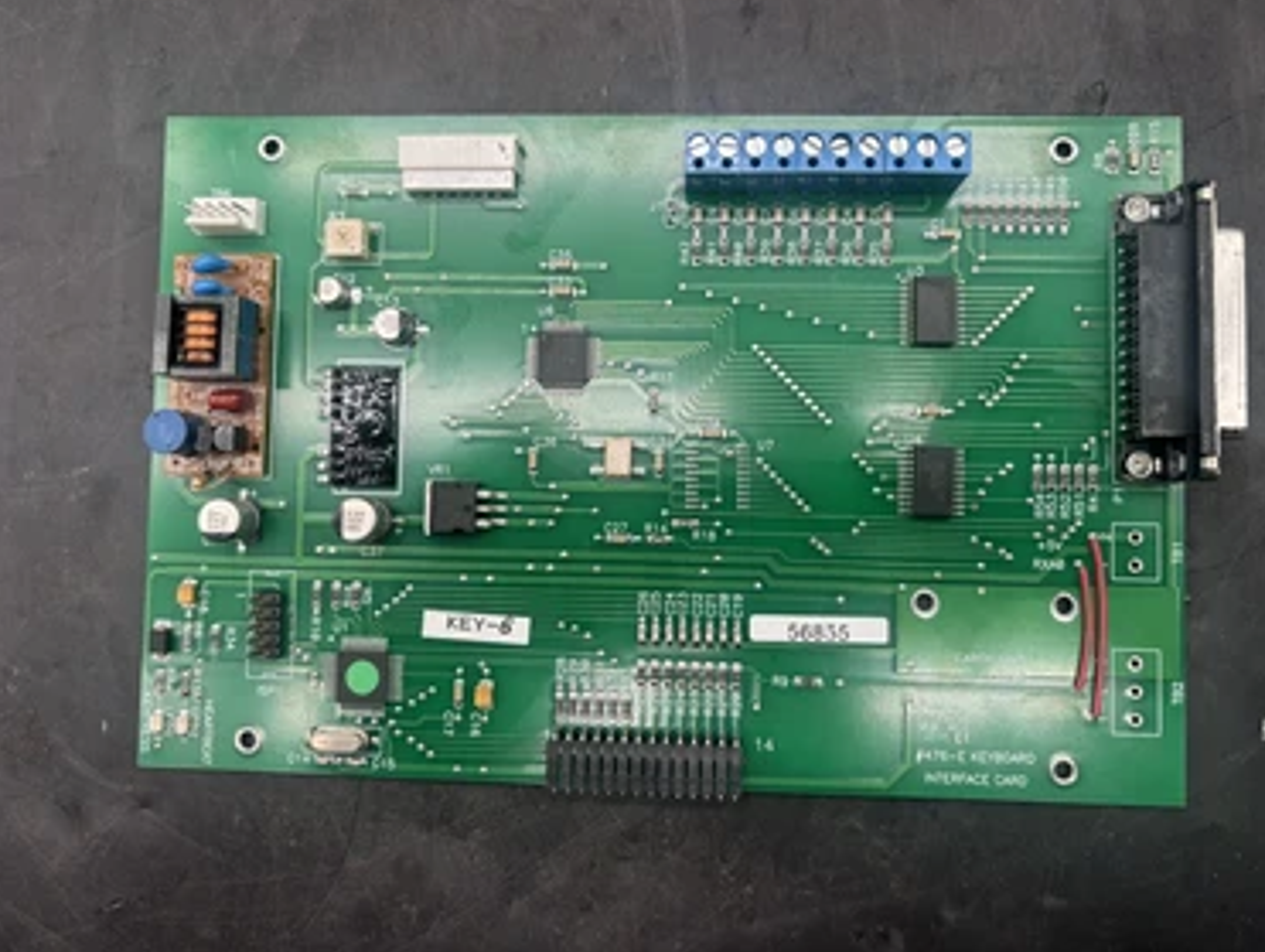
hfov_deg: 63.4
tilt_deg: -84.6
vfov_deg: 49.8
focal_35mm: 28
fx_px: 1024
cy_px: 457
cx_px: 644
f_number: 1.6
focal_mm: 5.96
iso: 100
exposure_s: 1/121
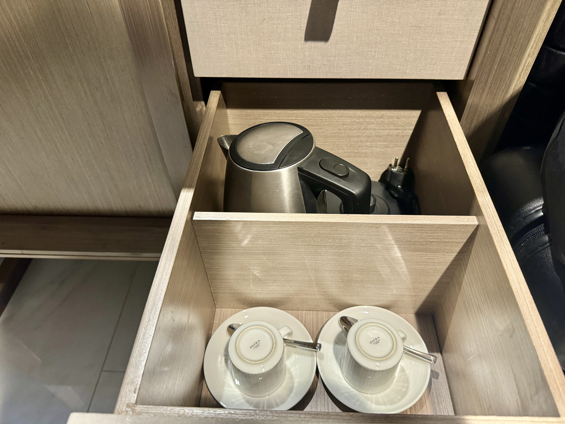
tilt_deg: -47.7
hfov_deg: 71.6
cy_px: 212
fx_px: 392
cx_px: 282
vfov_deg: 56.8
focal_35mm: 24
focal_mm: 6.86
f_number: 1.78
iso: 400
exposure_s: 1/50
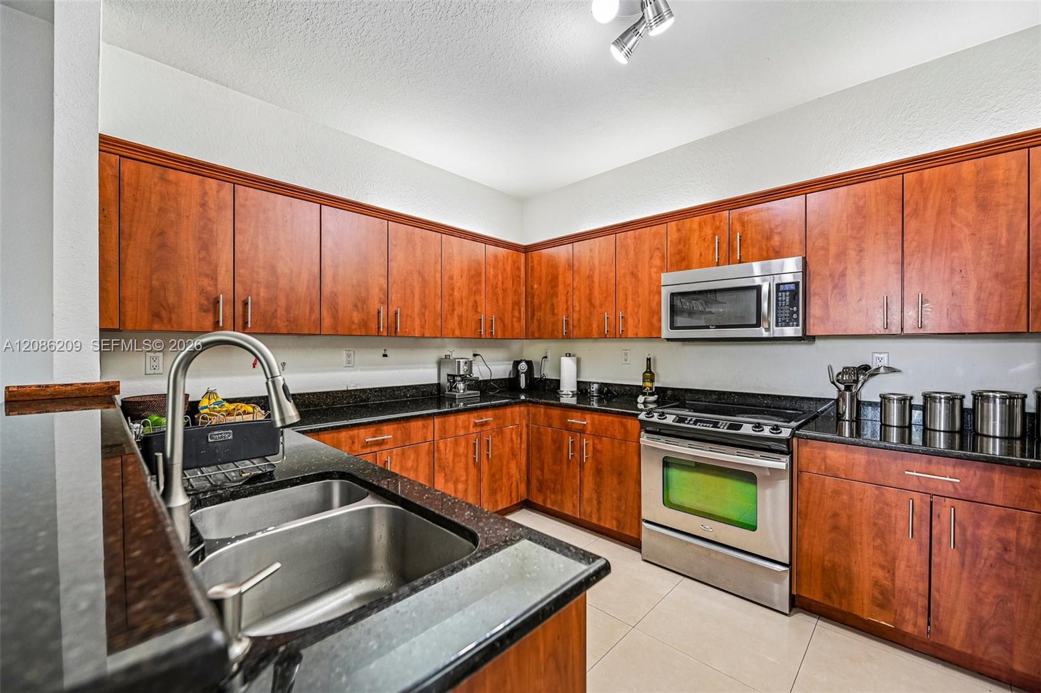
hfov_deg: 104.3
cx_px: 520
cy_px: 346
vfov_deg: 81.2
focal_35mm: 14
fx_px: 405
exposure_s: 1/13
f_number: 4
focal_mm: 14
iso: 200
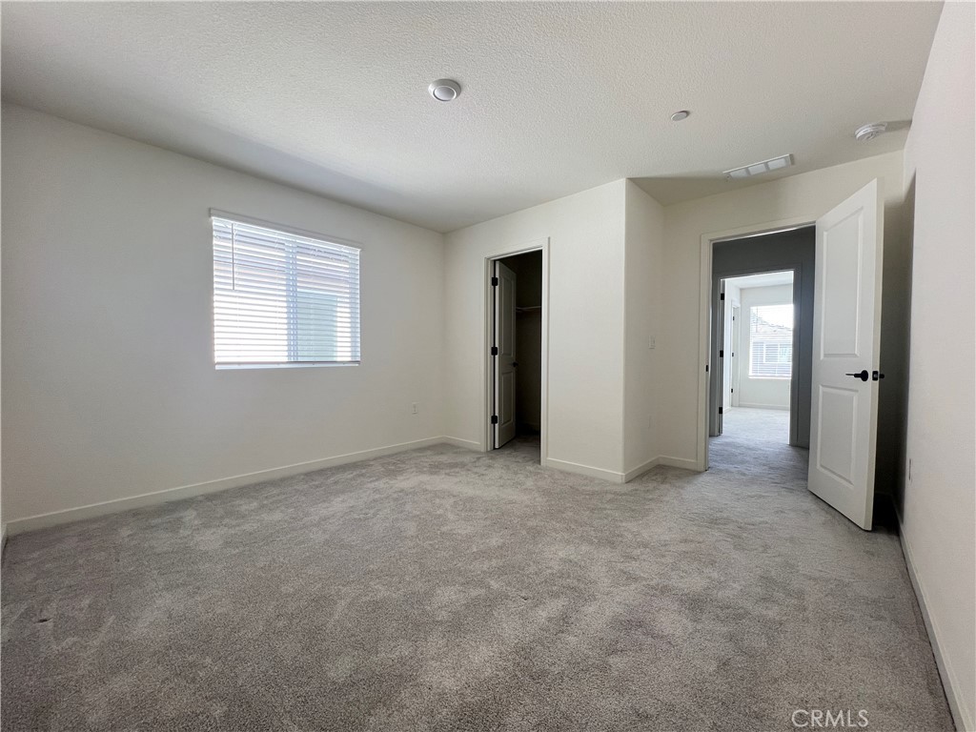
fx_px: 367
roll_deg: -0.4
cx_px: 488
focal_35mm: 13
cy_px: 366
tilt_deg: -1.9
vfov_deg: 89.9
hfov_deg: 106.2
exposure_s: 1/99
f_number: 1.8
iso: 125
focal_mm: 1.57
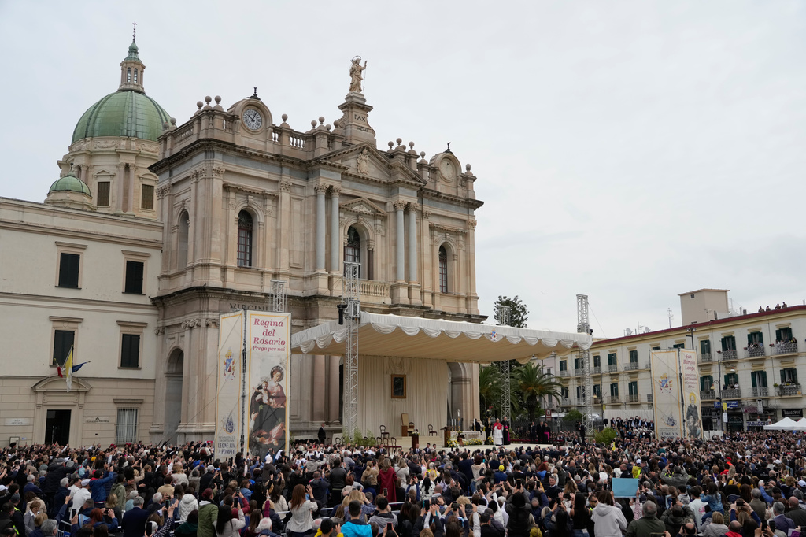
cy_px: 268
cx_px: 403
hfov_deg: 54.4
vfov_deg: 37.8
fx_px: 783
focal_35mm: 35
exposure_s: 1/8000
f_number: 4
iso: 800
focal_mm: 35
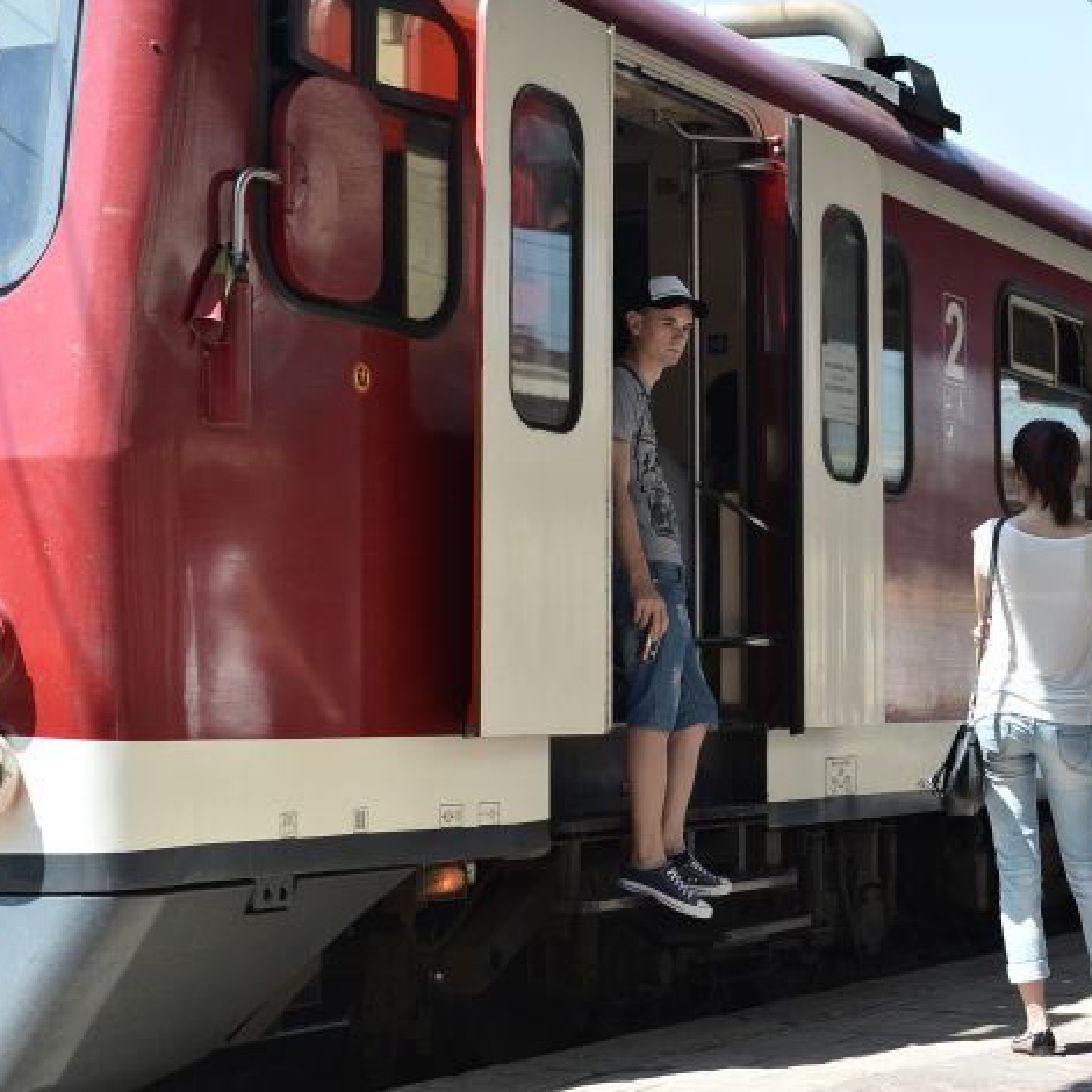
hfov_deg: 21.1
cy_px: 523
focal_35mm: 81
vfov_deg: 21.4
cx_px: 899
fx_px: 2891
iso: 400
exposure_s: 1/1600
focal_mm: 56
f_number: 4
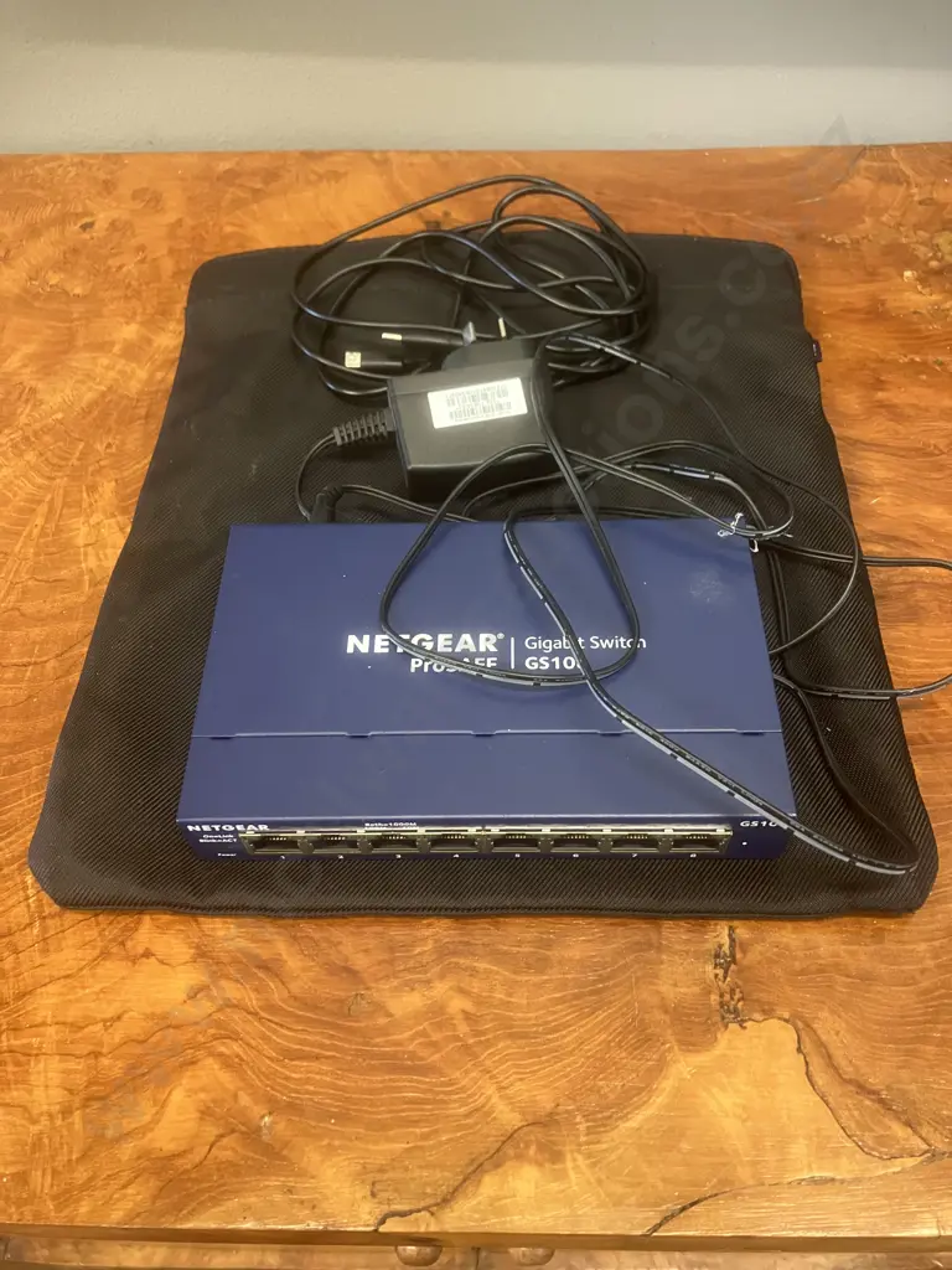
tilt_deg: -51.6
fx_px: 1027
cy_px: 635
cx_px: 476
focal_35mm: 28
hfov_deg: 49.7
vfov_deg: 63.4
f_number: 1.8
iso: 320
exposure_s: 1/33
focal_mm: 3.99
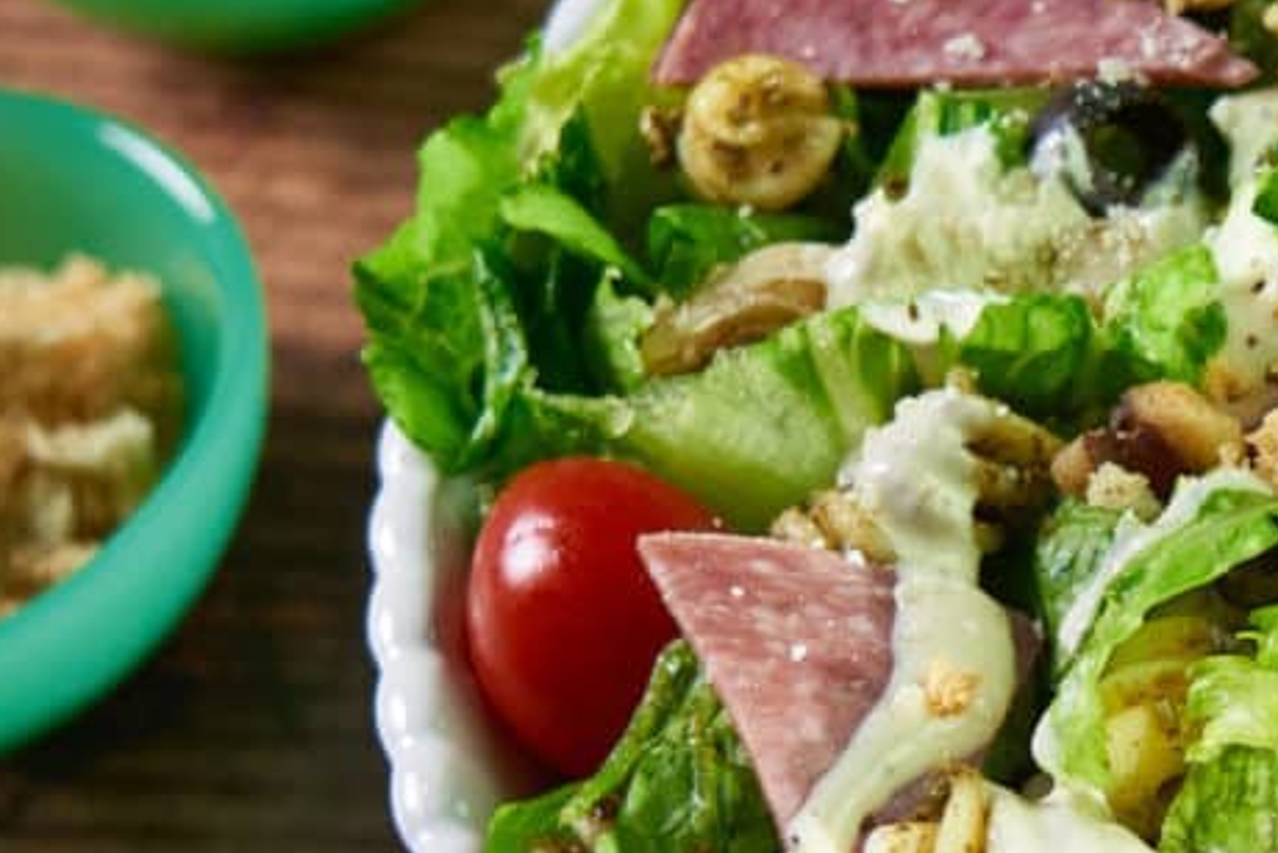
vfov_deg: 8.2
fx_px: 5930
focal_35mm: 167
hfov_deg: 11.9
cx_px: 1717
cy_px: 595
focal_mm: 40
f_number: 4.5
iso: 1000
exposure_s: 1/500
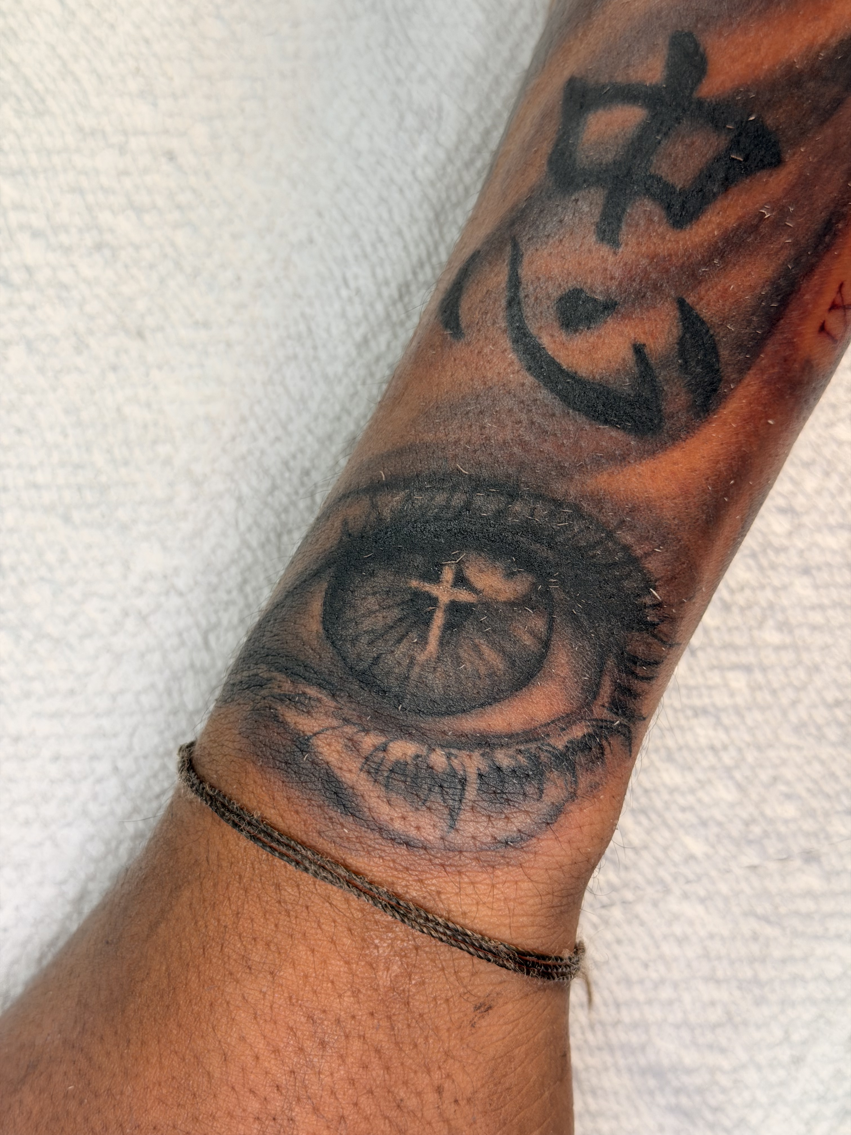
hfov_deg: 30.3
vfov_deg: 39.7
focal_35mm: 48
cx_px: 426
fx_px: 1573
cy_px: 568
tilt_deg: -66.5
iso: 80
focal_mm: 6.76
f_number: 1.78
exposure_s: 1/121
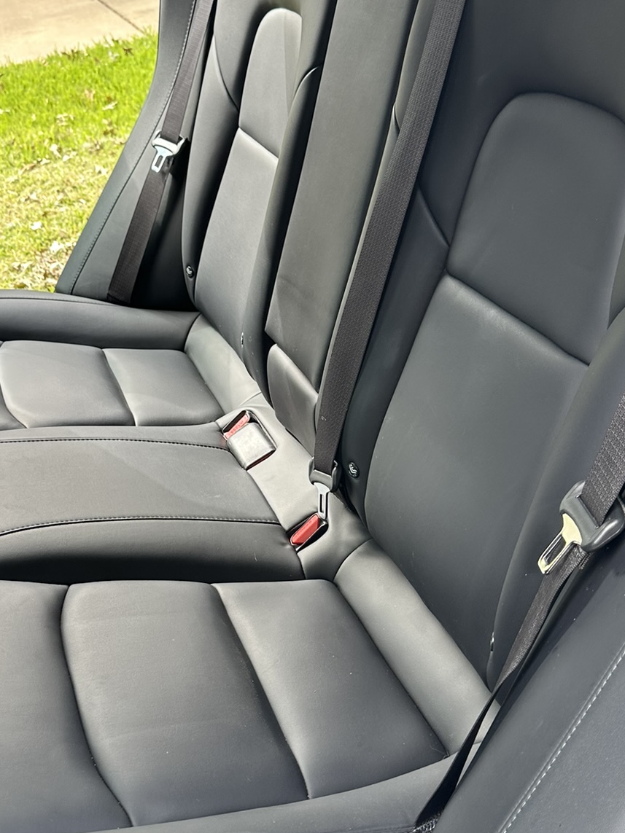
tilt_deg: -27.4
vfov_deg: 43.9
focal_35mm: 43
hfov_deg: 33.5
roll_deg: +5.1
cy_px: 415
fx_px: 1035
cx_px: 245
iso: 80
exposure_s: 1/245
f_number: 1.78
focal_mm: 6.86
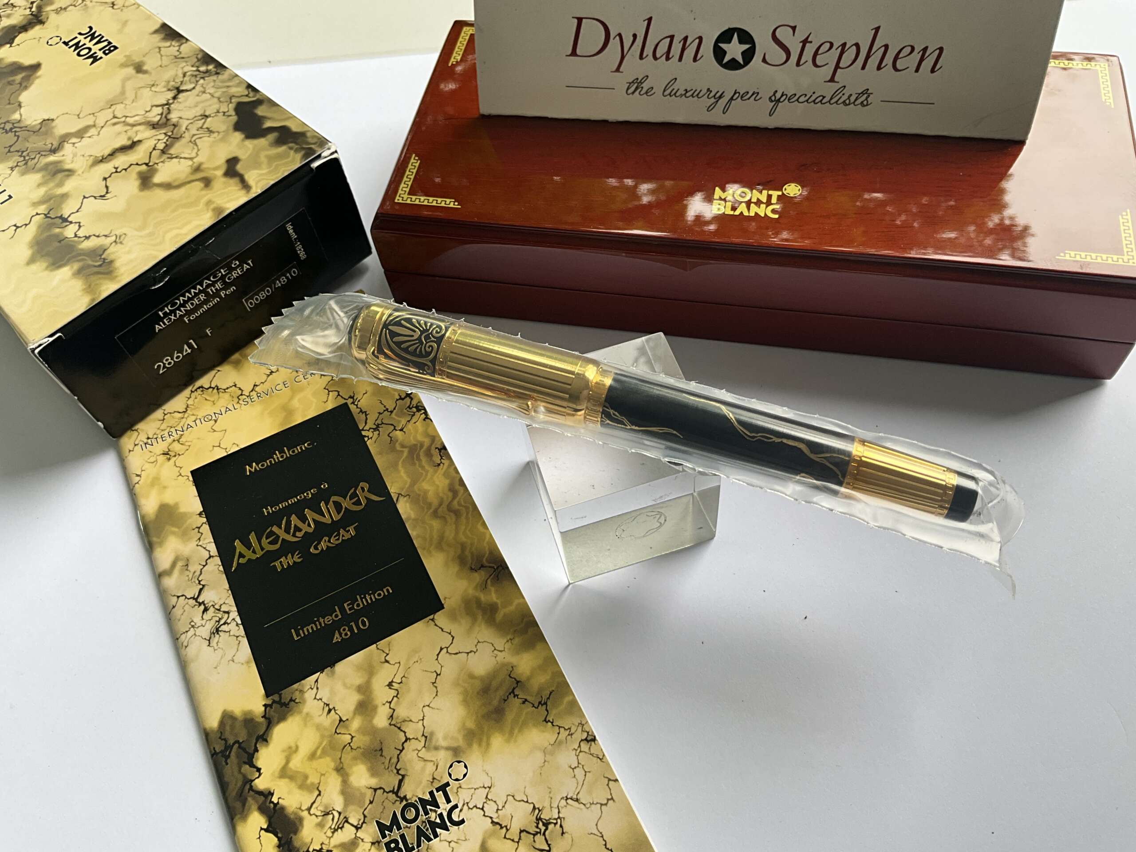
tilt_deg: -57.4
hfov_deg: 61.7
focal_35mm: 29
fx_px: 952
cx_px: 568
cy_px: 426
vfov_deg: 48.2
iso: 32
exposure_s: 1/122
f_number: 1.8
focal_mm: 3
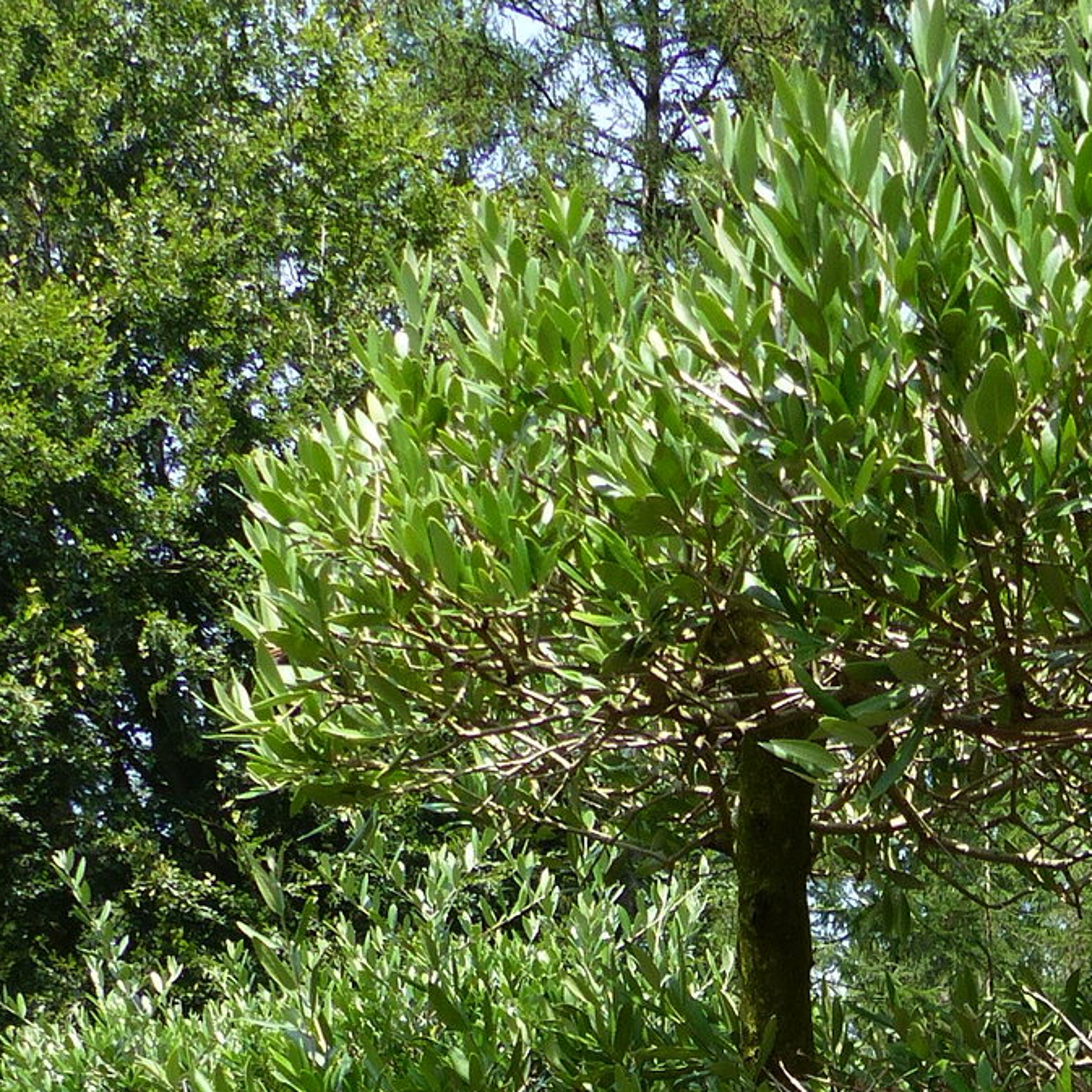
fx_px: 2498
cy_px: 1623
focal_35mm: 70
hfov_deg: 23.5
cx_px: 1121
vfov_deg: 21.0
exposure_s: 1/250
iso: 100
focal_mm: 4.5
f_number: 4
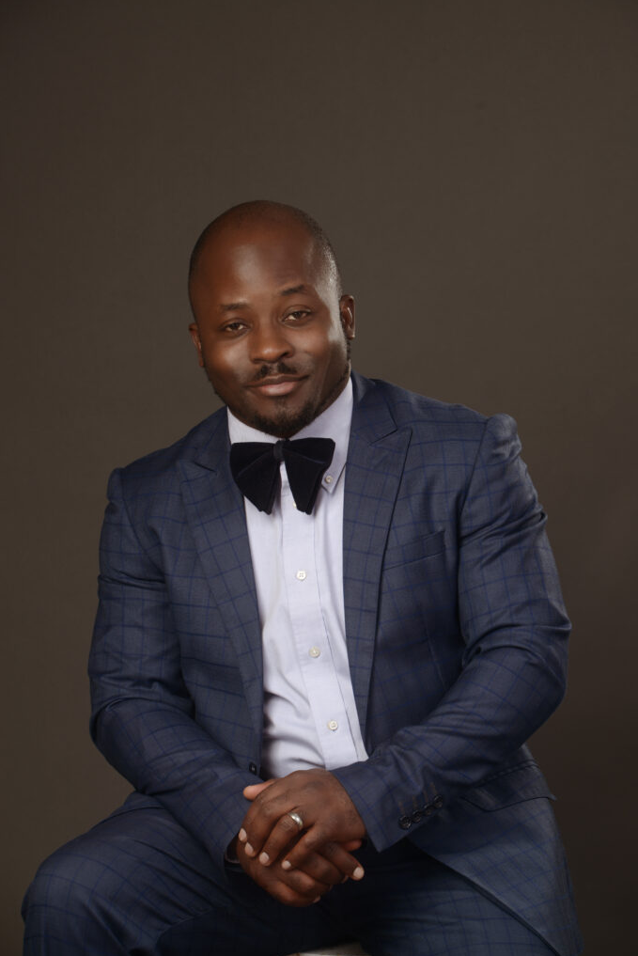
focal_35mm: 156
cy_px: 478
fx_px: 4142
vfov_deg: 13.2
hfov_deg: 8.8
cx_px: 320
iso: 100
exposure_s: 1/200
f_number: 6.3
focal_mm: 155
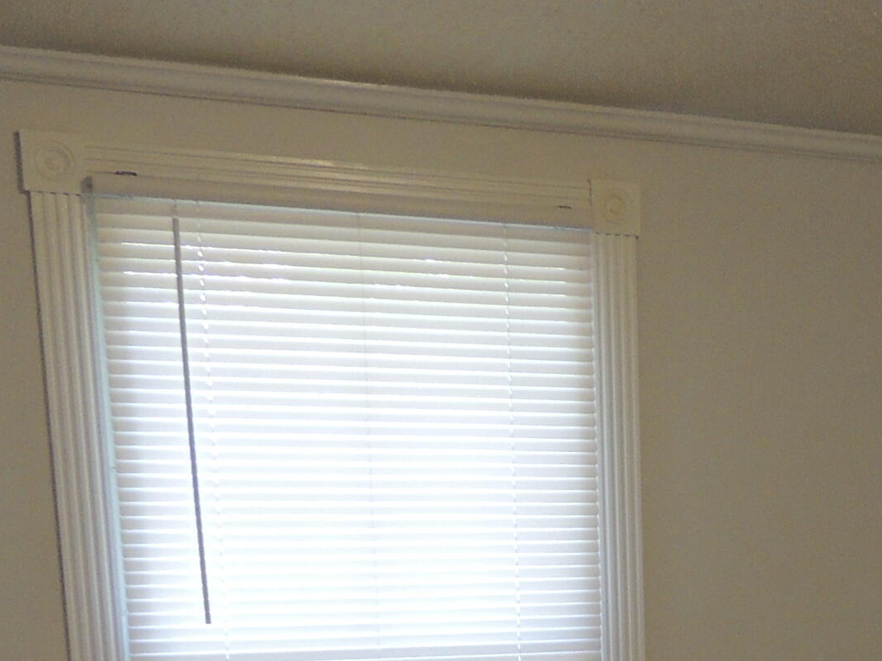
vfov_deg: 19.8
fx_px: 1707
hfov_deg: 27.3
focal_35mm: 67
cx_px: 879
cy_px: 911
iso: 280
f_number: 3
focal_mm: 4.3
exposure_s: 1/30
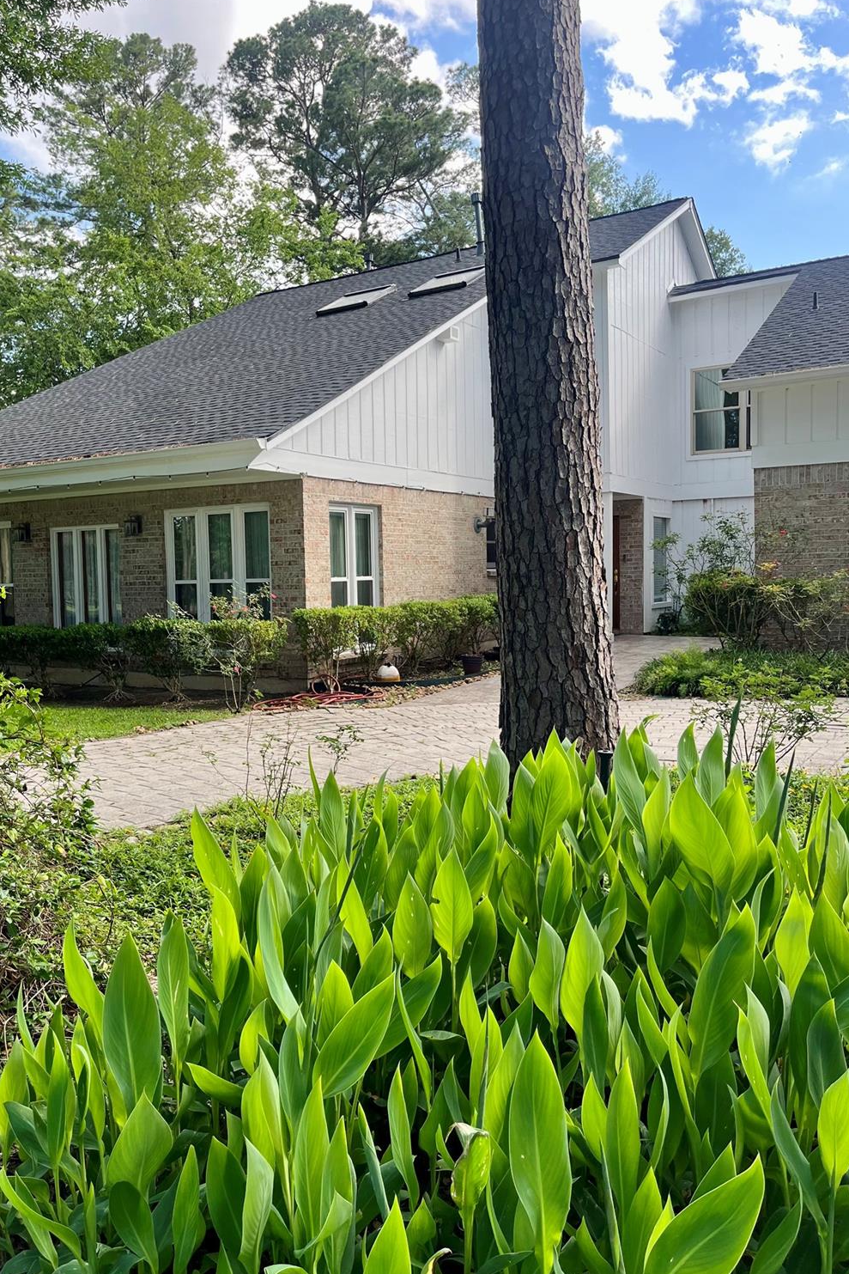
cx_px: 370
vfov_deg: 65.5
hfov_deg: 46.3
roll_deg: +1.3
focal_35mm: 28
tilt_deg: -2.3
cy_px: 619
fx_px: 990
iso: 50
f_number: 1.6
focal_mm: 5.1
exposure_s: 1/569
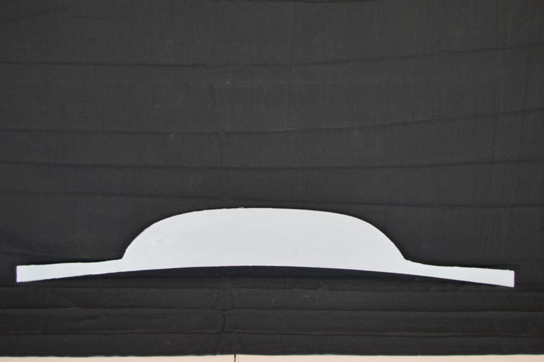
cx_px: 272
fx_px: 951
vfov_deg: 21.5
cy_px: 181
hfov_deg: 31.9
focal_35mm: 63
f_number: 5
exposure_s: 1/60
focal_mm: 42
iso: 3200
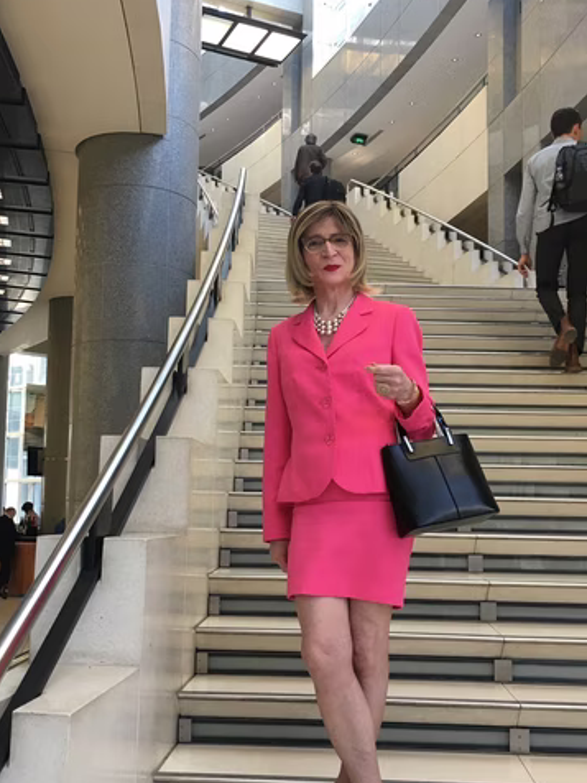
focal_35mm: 39
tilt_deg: +7.0
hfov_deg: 36.8
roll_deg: +0.1
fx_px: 882
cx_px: 298
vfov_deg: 47.8
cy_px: 423
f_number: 2.2
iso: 50
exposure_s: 1/33
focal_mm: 4.15
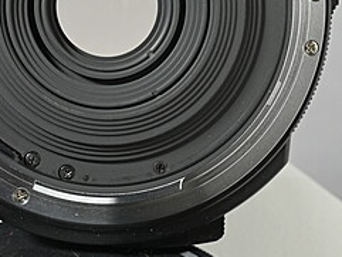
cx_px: 95
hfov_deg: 14.3
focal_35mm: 137
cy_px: -43
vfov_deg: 10.7
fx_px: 1354
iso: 400
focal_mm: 35
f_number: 8
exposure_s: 1/4
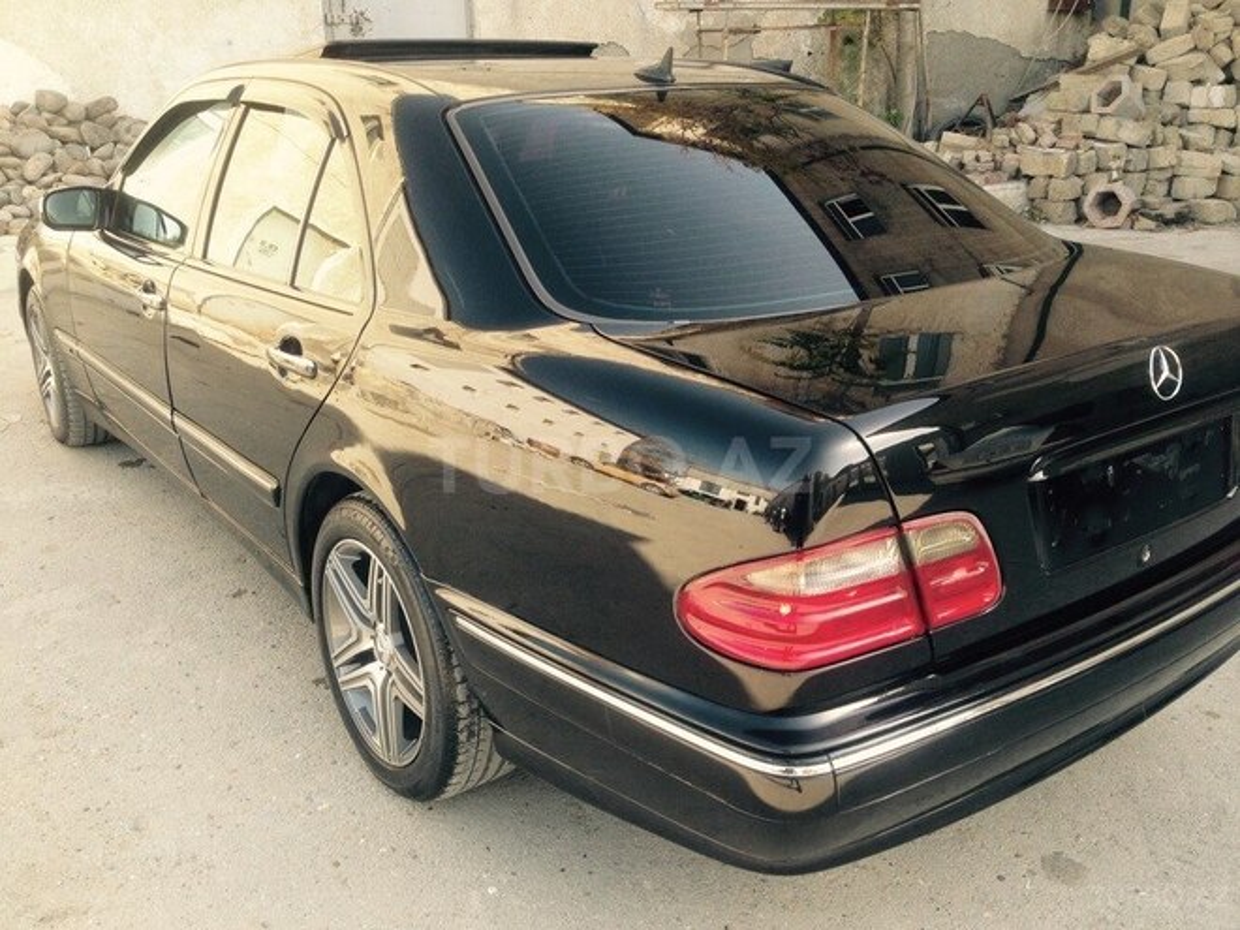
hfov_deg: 55.4
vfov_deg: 42.9
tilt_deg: -17.2
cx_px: 620
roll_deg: -0.6
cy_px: 465
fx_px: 1182
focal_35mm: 33
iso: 50
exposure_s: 1/231
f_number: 2.4
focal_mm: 4.12
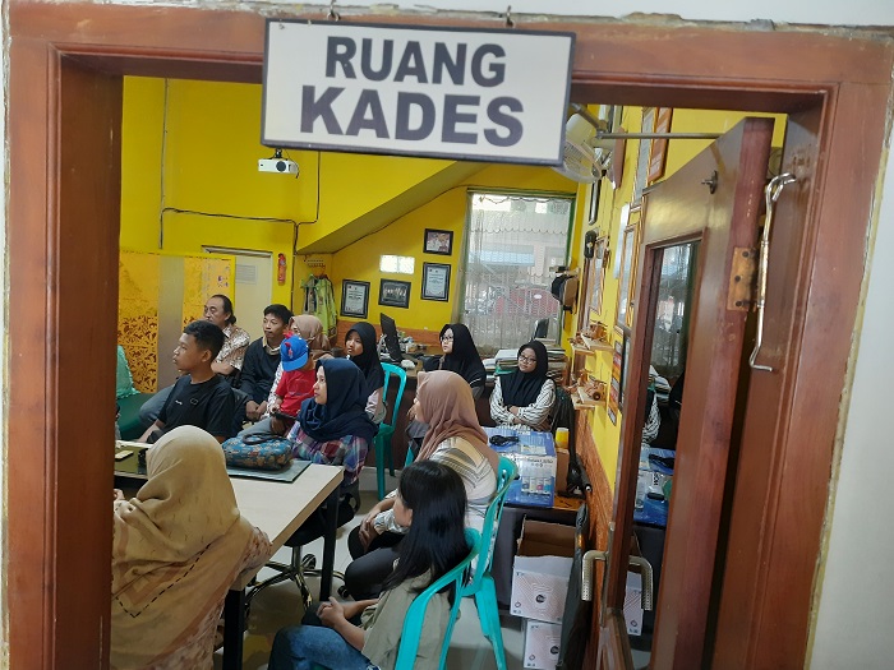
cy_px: 335
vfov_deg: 56.8
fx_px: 620
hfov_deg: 71.6
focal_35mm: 24
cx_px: 447
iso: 640
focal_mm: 5.23
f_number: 1.8
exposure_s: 1/25
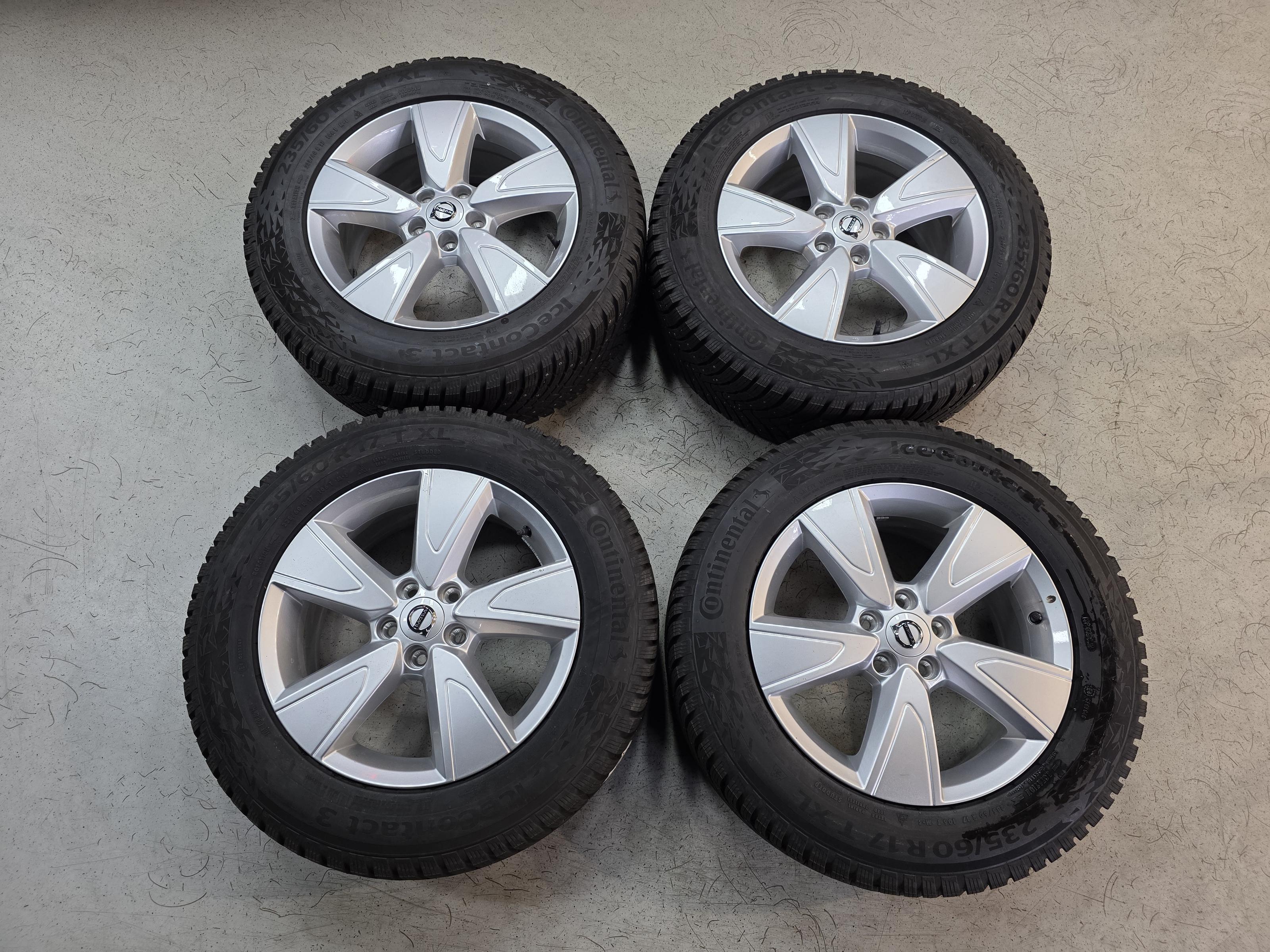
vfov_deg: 58.9
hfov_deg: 73.9
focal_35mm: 23
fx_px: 844
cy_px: 476
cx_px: 635
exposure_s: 1/100
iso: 200
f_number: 1.7
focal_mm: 6.3
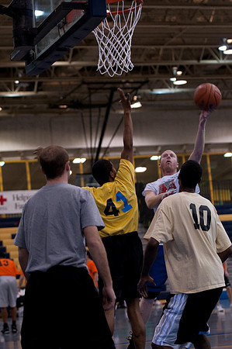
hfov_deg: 13.0
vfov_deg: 19.5
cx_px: 116
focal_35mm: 105
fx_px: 1017
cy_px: 174
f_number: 2.8
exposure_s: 1/200
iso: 800
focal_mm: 70
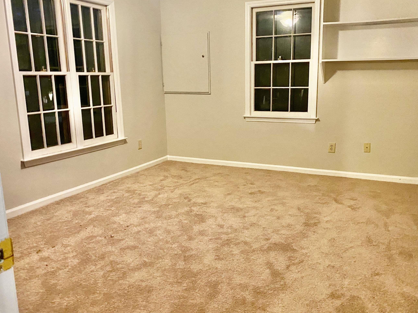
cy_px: 151
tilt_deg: -10.2
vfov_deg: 45.4
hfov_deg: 58.3
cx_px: 226
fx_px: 374
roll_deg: -0.5
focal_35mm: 31
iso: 640
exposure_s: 1/30
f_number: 1.8
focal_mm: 4.25
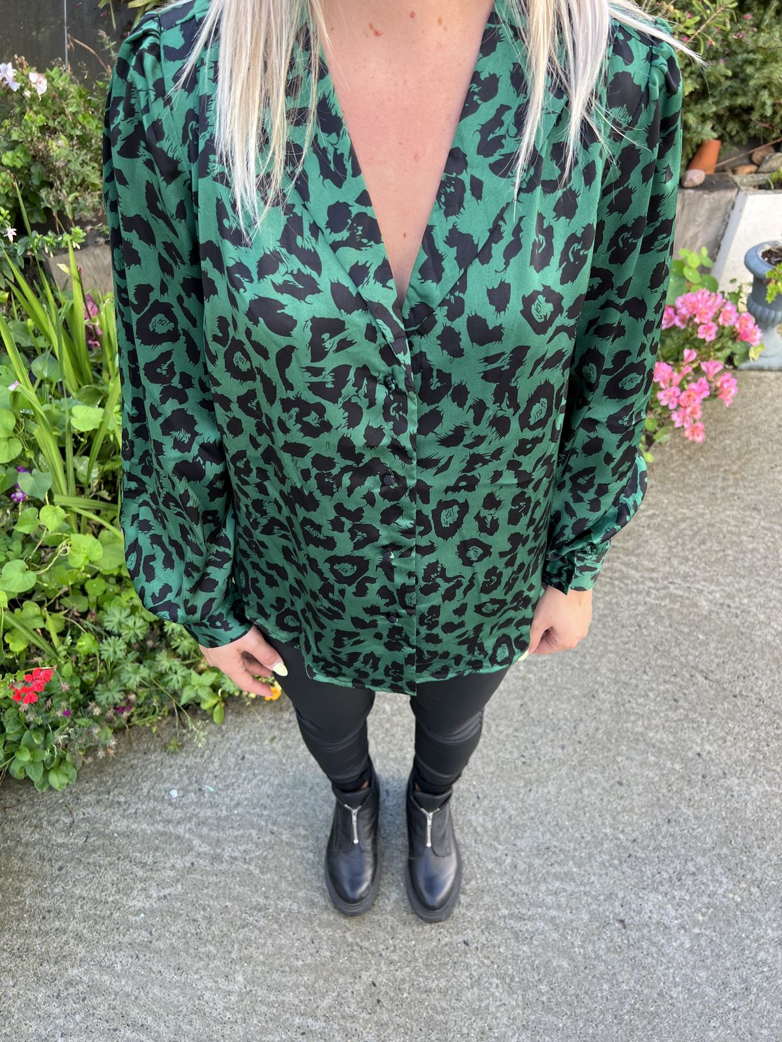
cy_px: 521
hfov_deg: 53.1
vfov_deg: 67.3
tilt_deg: -46.5
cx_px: 391
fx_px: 783
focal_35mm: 26
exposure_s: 1/134
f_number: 1.5
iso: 32
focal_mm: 5.7
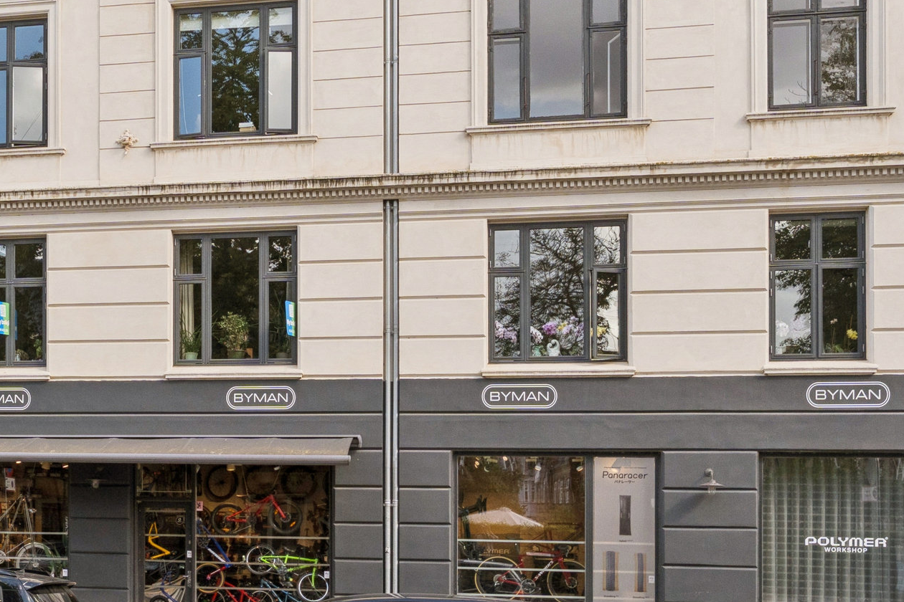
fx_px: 1282
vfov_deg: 25.6
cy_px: 54
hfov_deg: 36.2
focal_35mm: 51
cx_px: 75
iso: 400
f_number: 7.1
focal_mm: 14.3
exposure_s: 1/320
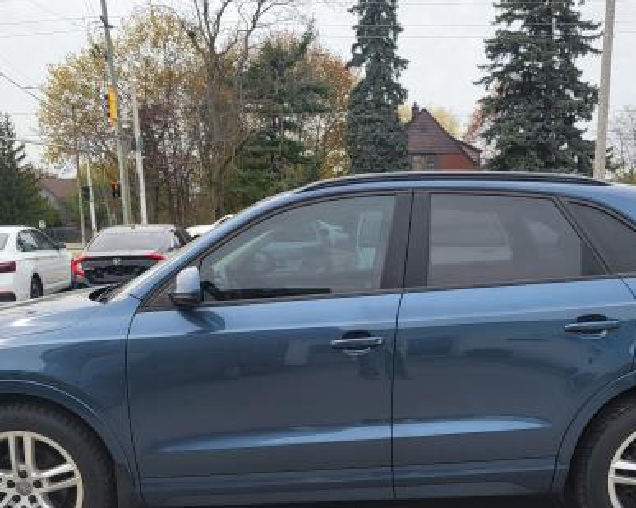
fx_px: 790
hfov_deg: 43.8
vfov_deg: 35.0
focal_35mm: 42
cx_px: 355
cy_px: 367
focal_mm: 5.4
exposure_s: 1/1437
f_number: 1.8
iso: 40
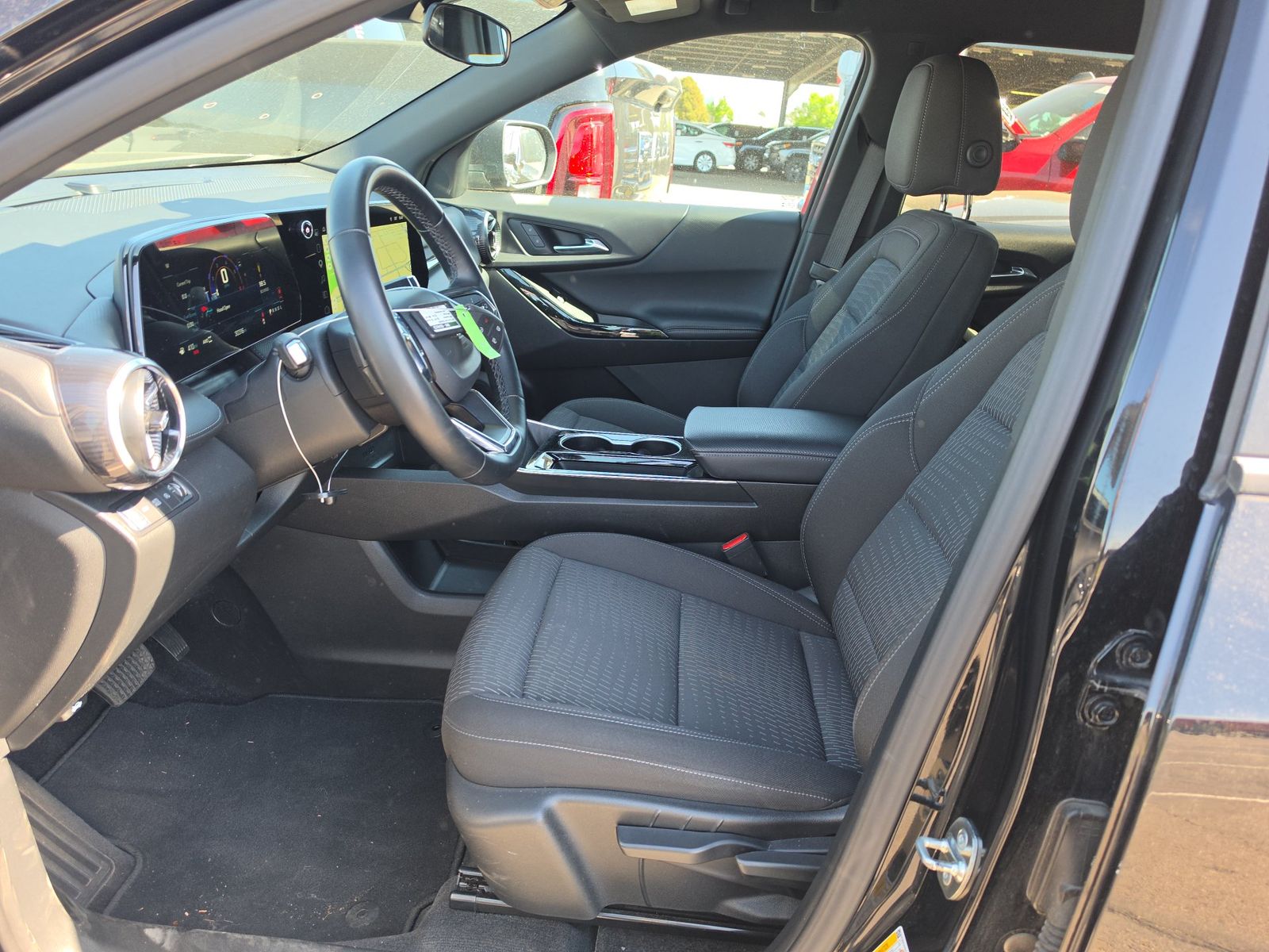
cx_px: 634
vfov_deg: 58.9
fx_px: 843
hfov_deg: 73.9
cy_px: 476
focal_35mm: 23
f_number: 1.4
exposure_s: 1/119
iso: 21
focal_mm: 6.5
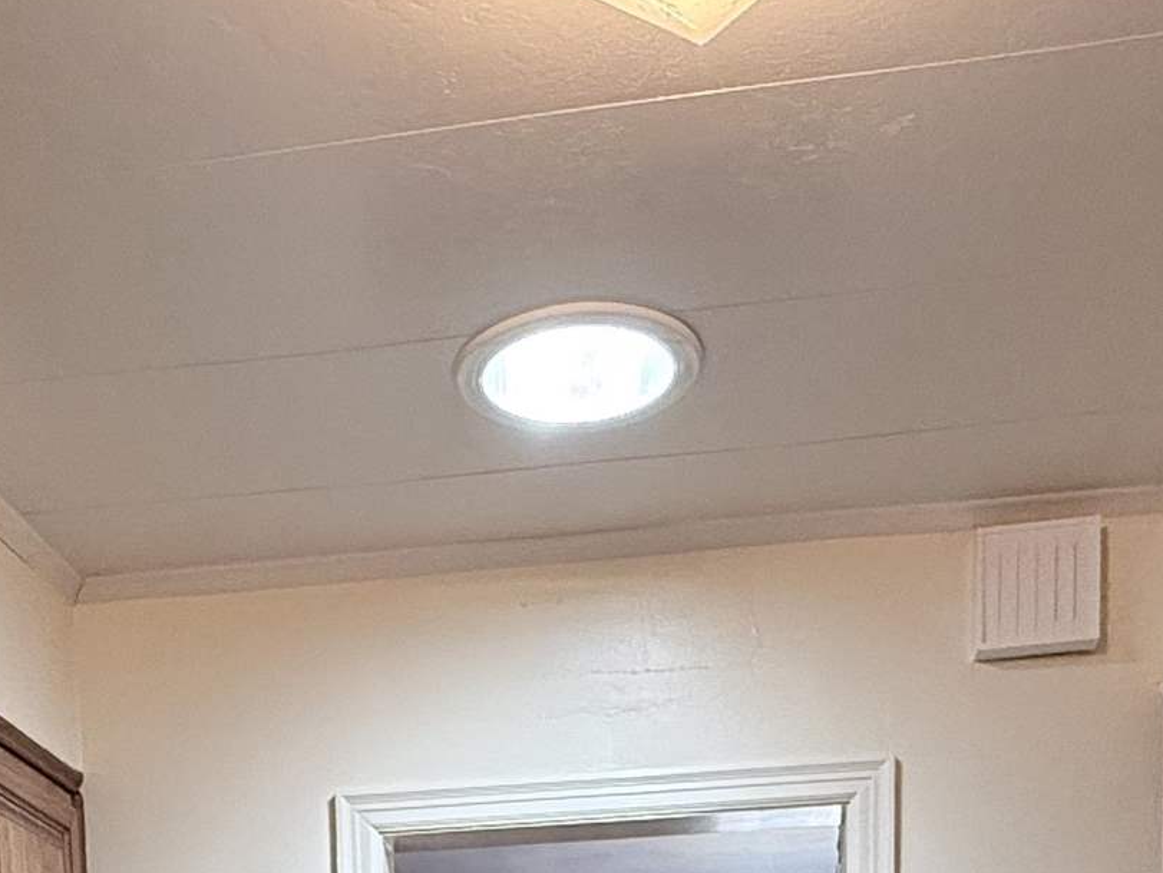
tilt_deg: -6.8
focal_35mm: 53
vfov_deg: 21.2
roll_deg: +1.6
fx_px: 1781
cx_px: 442
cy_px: 1451
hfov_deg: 36.0
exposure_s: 1/120
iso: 250
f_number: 2.2
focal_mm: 2.22
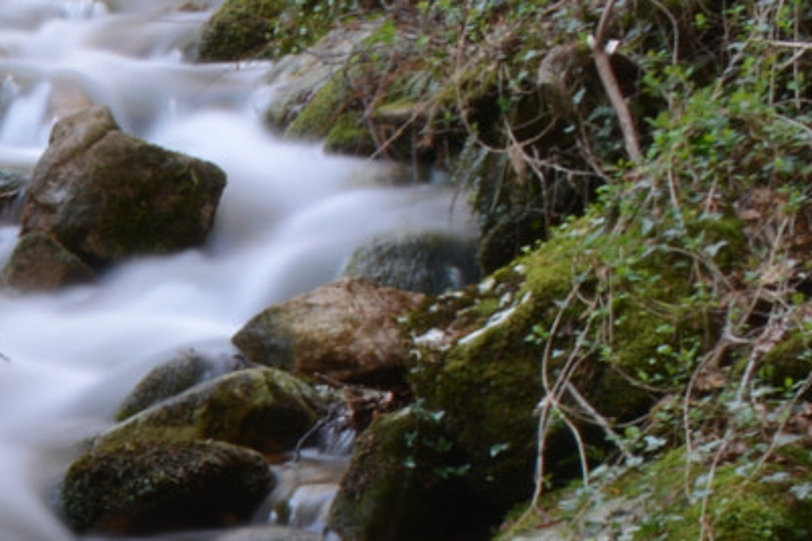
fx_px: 3111
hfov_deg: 13.2
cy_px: 870
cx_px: -725
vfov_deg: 9.6
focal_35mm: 138
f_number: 22
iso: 100
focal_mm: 18
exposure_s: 30
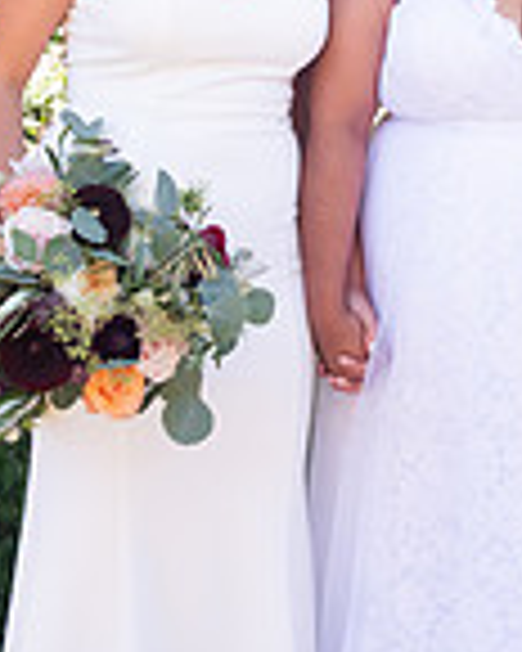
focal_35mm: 105
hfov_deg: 14.6
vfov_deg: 18.1
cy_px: 94
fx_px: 2028
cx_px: 428
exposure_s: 1/320
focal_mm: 36
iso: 640
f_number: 5
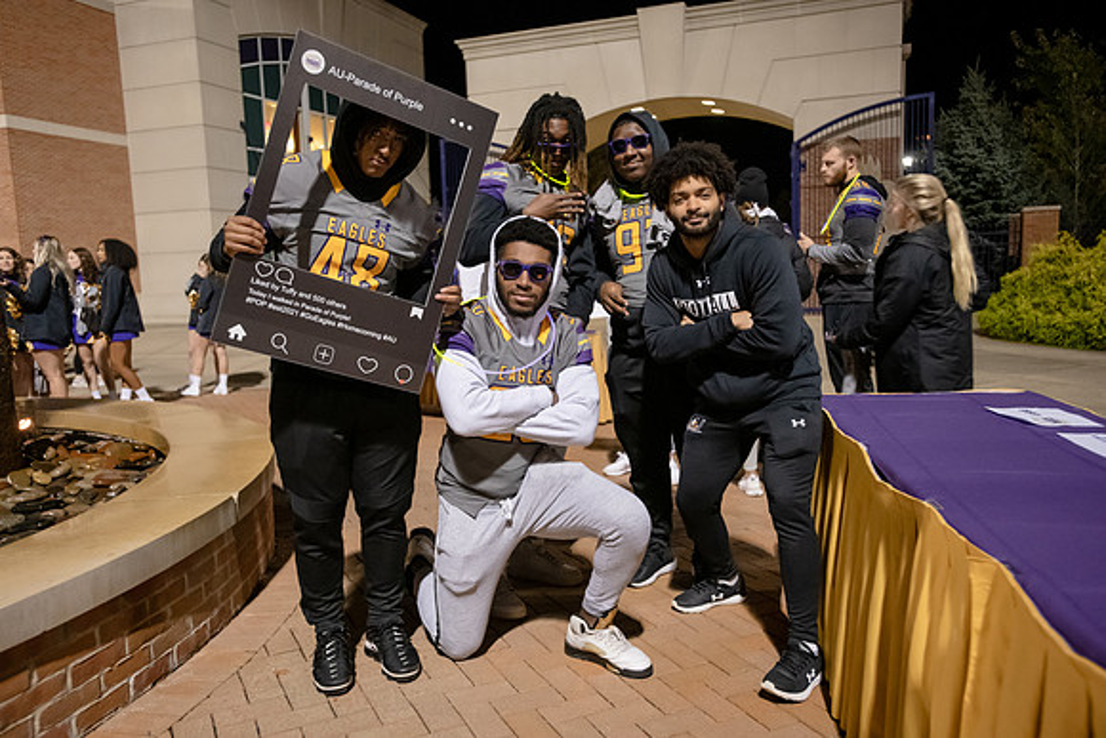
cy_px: 369
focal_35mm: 28
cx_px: 553
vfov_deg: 46.4
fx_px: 860
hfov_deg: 65.5
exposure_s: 1/80
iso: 4000
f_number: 3.5
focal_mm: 28
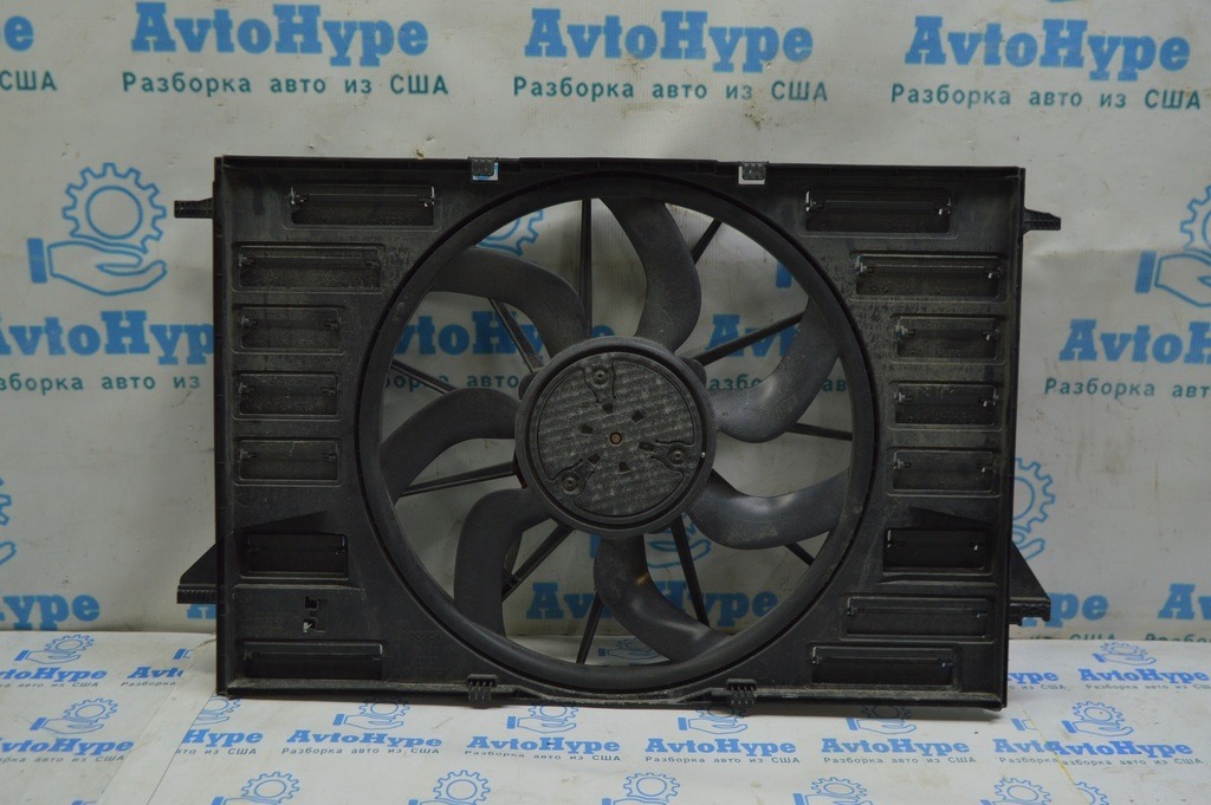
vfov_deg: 36.8
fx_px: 1210
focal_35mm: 36
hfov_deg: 53.2
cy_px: 402
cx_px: 606
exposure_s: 1/40
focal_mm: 24
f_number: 5.6
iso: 400
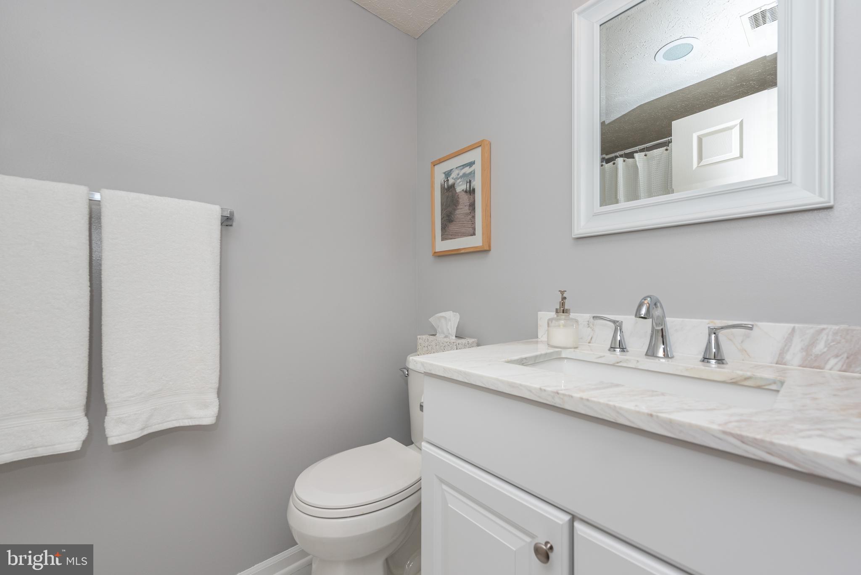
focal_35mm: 14
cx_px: 430
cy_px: 288
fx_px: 335
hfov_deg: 104.2
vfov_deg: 81.3
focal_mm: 14
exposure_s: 1/125
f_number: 8
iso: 125
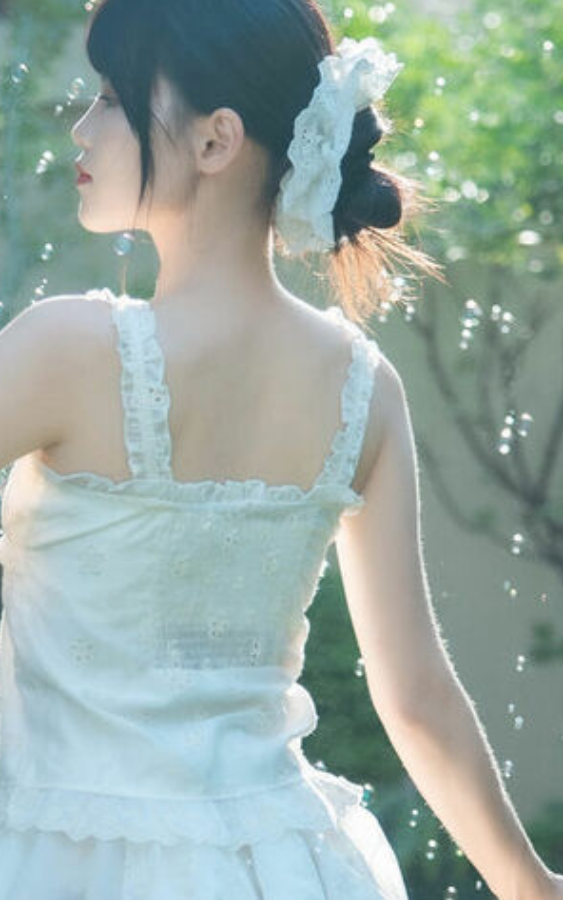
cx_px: 42
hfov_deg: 7.6
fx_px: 4243
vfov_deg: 12.1
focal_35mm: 173
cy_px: 720
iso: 200
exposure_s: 1/400
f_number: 2.8
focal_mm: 50
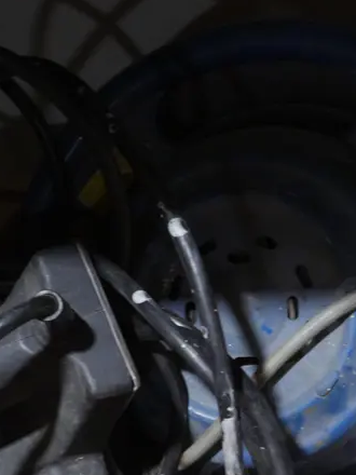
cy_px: 516
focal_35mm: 135
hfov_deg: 11.0
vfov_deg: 14.3
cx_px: 196
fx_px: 1851
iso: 1600
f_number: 5.4
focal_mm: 29
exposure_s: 1/60
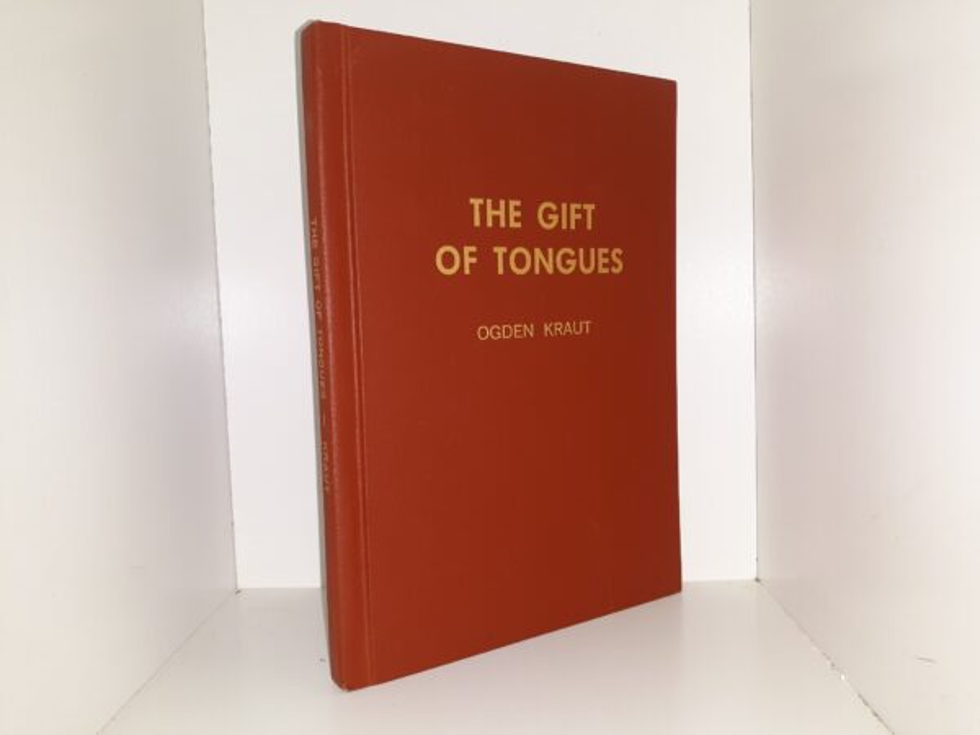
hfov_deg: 63.4
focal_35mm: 28
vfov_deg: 49.7
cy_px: 368
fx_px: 793
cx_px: 490
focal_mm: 3.7
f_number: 1.7
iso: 50
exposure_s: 1/120
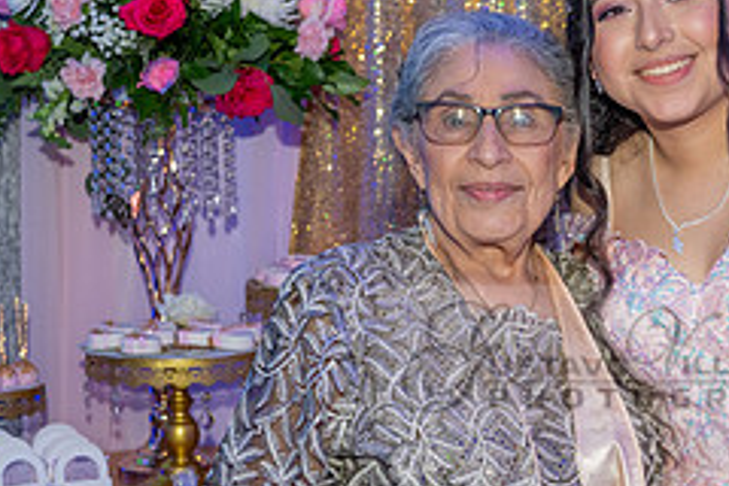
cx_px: 641
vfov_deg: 14.8
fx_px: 1863
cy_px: 357
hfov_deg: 21.7
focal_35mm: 92
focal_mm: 38
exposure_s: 1/125
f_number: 4.5
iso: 1000
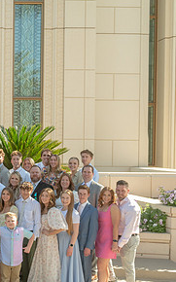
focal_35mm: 70
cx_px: -96
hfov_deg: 16.7
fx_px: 538
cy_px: 166
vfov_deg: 29.3
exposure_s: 1/1000
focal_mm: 34
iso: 1000
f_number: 5.6
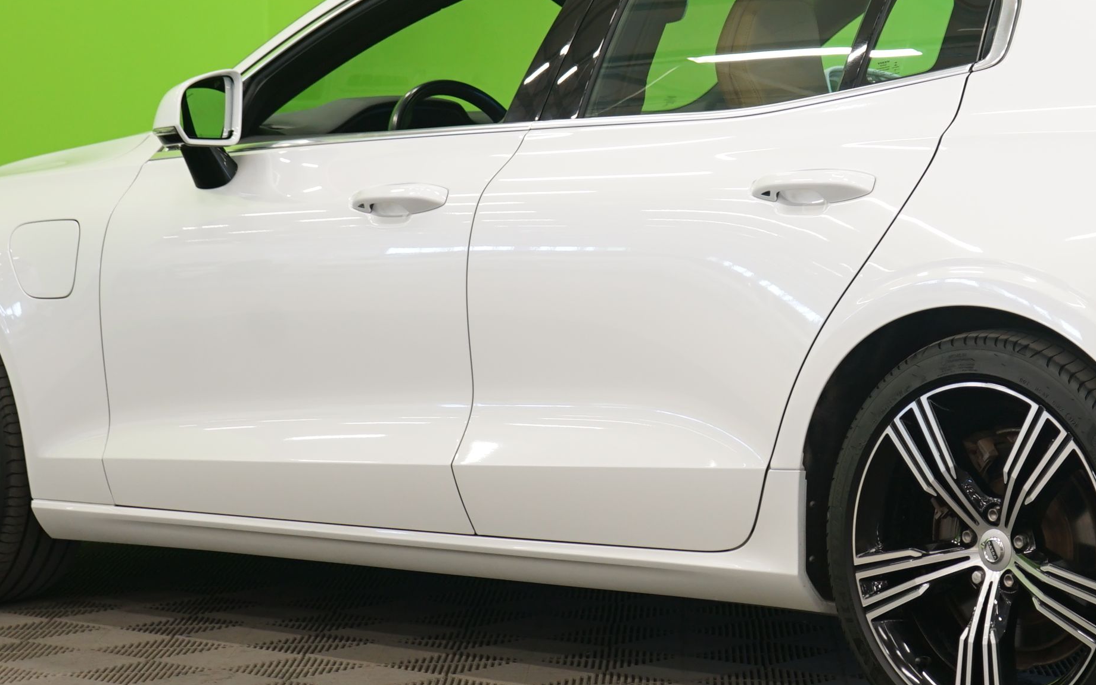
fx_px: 3256
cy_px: 110
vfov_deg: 12.0
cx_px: 904
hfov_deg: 18.9
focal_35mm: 109
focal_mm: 50
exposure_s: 1/8
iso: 400
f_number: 4.5
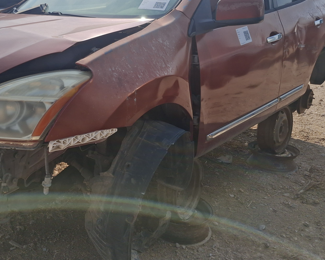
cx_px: 95
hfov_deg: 44.7
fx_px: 385
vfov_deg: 36.9
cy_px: 83
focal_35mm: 40
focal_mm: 4.69
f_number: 1.8
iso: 32
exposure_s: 1/5208
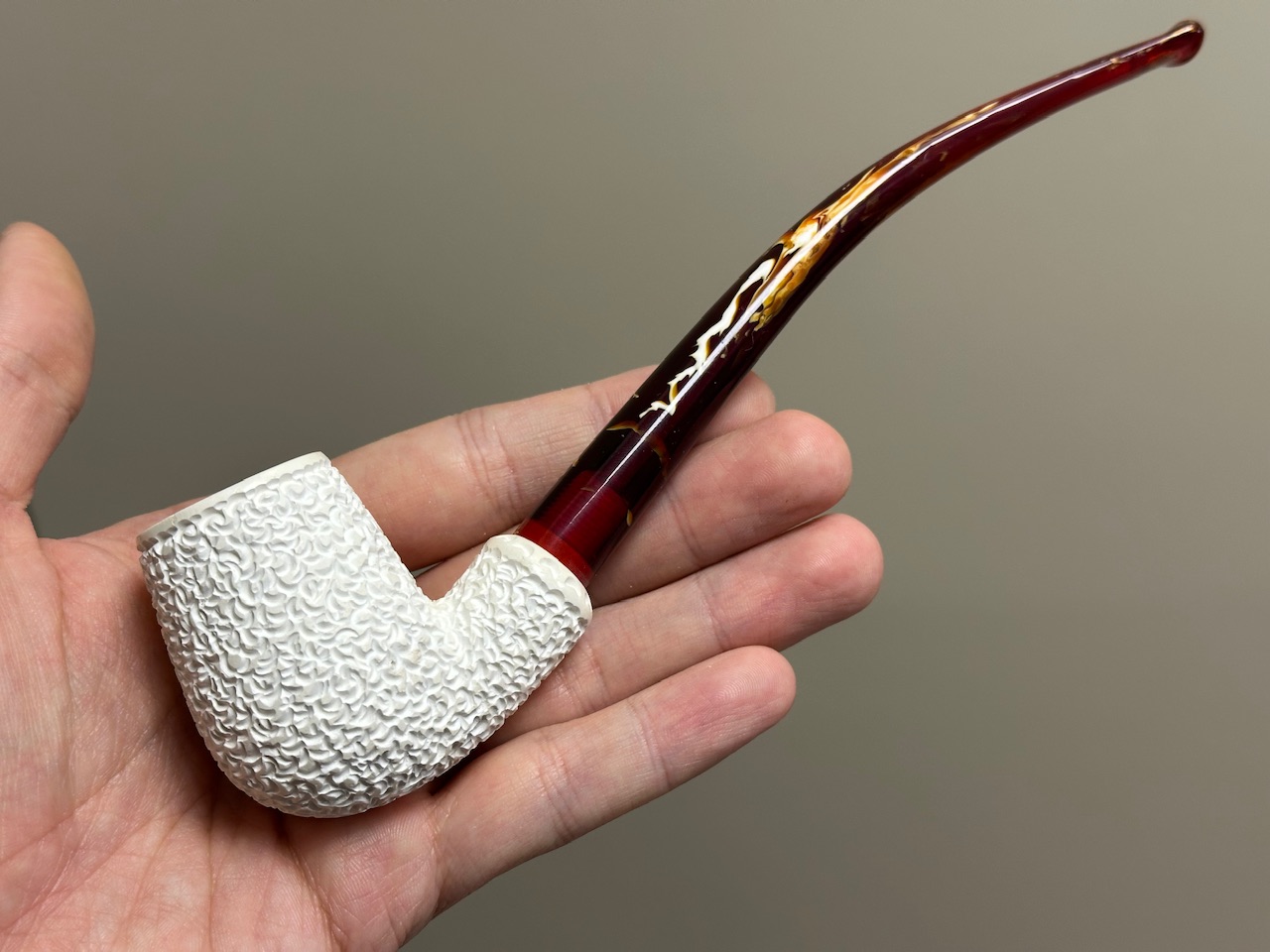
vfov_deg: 30.3
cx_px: 635
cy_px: 476
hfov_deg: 39.7
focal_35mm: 48
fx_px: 1761
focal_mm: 6.86
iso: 80
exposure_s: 1/103
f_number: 1.78
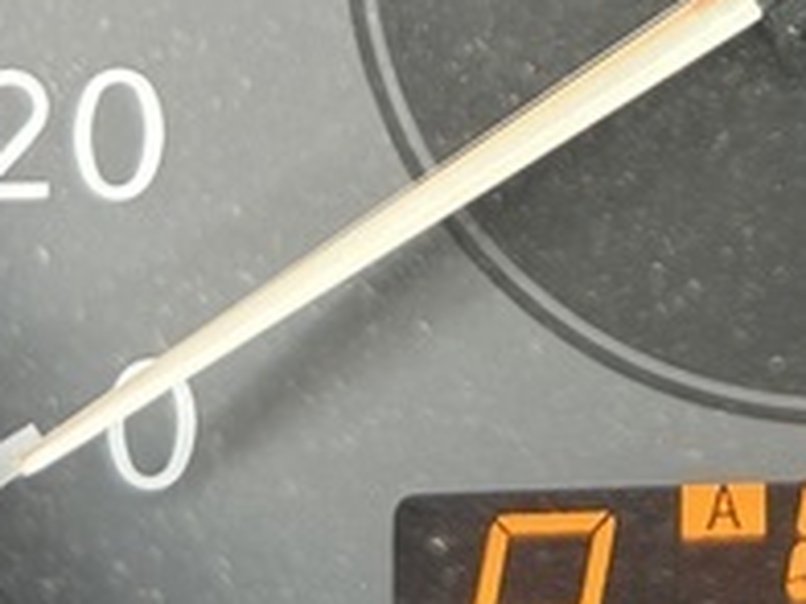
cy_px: -189
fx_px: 2468
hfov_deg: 18.1
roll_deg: -1.8
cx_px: 794
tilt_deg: -20.3
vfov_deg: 13.4
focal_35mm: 106
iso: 80
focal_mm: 5.7
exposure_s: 1/50
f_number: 1.5
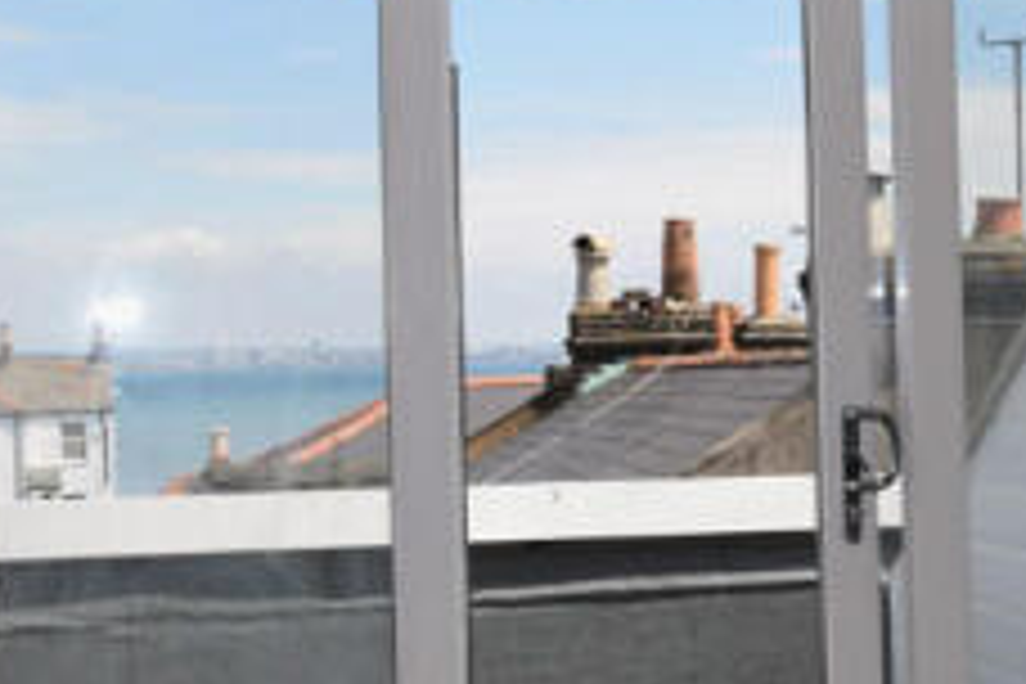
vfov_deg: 15.9
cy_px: 340
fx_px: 2451
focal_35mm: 86
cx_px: 623
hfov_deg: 23.6
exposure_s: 1/200
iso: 100
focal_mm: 20
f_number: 7.1
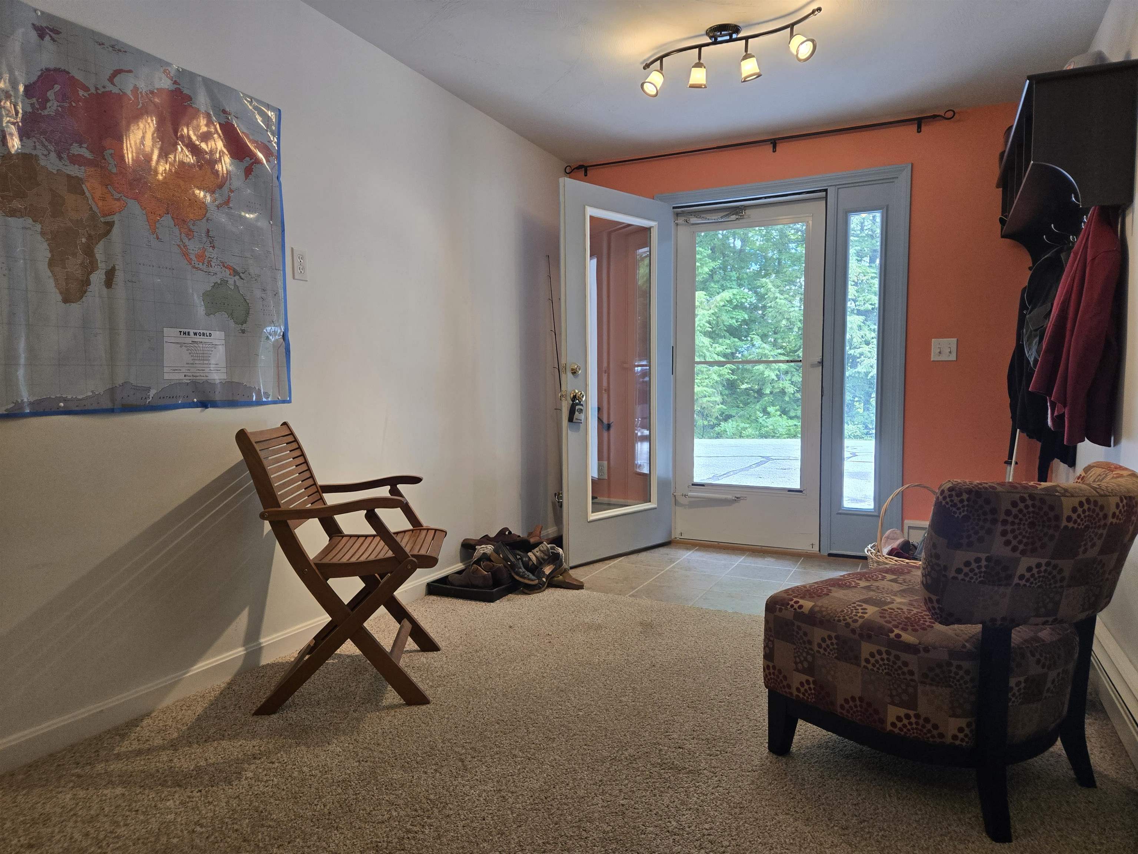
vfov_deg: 58.9
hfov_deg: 73.9
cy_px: 427
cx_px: 569
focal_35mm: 23
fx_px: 756
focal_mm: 5.4
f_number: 1.8
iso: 200
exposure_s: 1/120
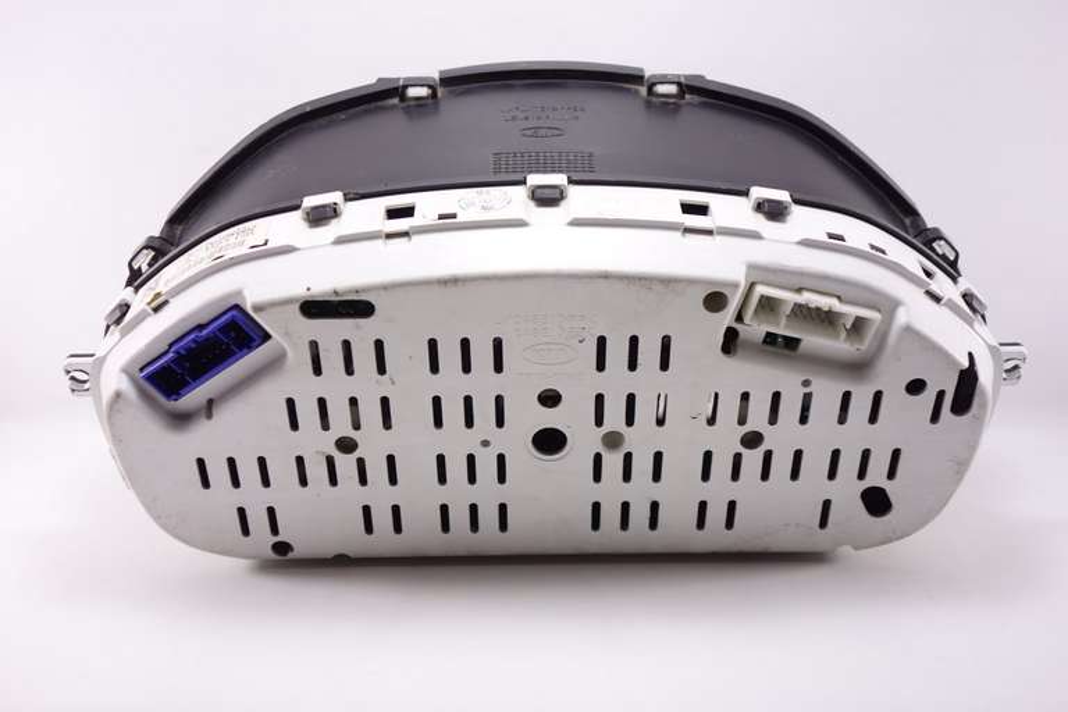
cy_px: 356
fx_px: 1157
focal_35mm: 39
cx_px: 534
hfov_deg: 49.6
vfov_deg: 34.2
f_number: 2.8
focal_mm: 14.4
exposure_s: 1/50
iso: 125
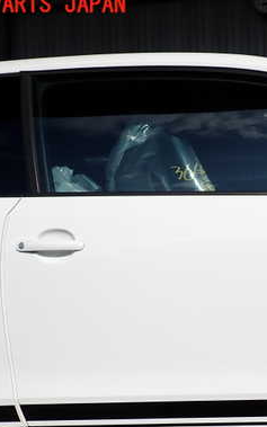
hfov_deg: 28.9
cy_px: 244
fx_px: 489
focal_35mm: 42
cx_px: 259
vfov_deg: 47.0
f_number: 8
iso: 100
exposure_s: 1/400
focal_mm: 4.5
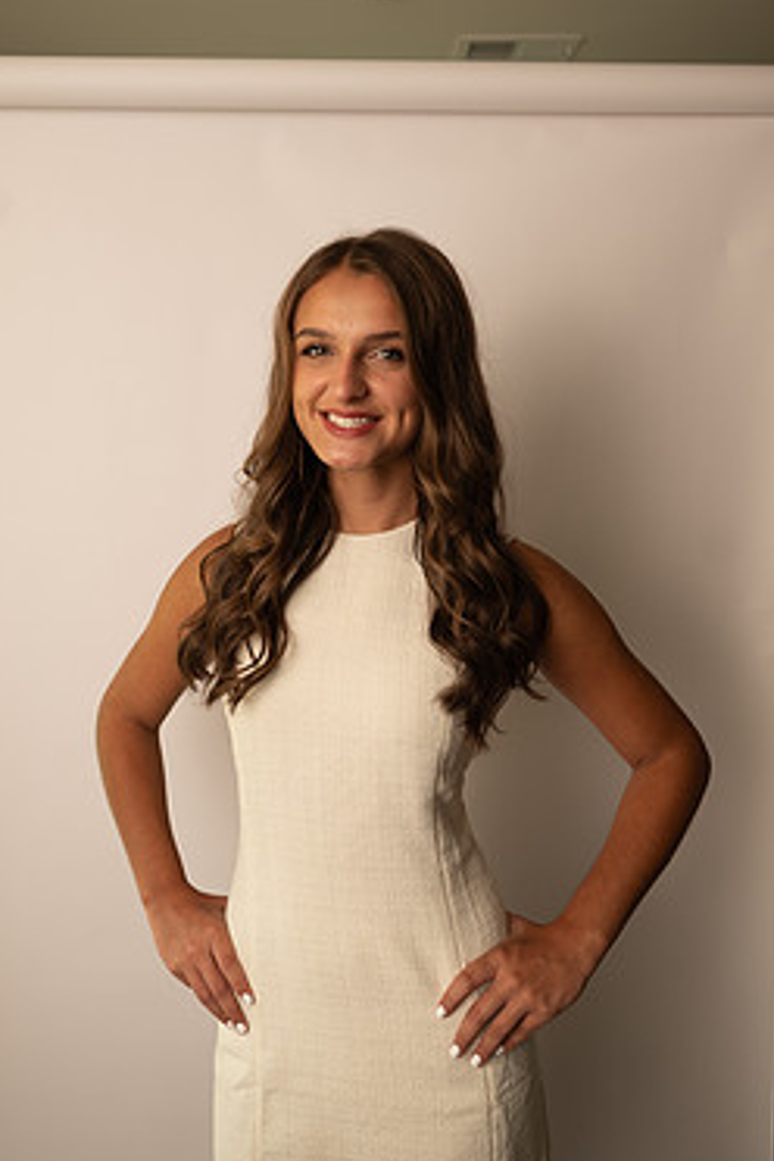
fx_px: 935
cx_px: 346
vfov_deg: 63.6
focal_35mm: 29
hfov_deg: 44.9
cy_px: 534
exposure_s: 1/160
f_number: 3.2
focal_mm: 24
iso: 100
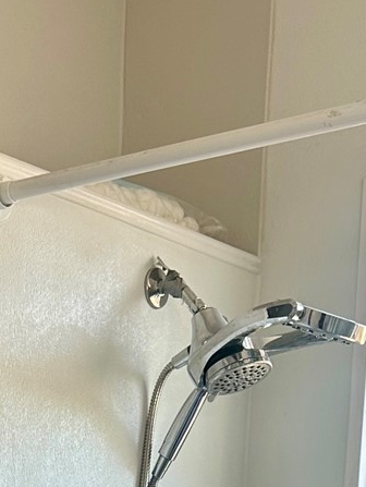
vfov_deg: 16.3
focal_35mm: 103
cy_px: 859
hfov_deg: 14.2
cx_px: 36
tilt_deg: -7.9
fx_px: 1450
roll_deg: -1.7
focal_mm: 6.86
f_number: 1.78
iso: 100
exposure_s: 1/120
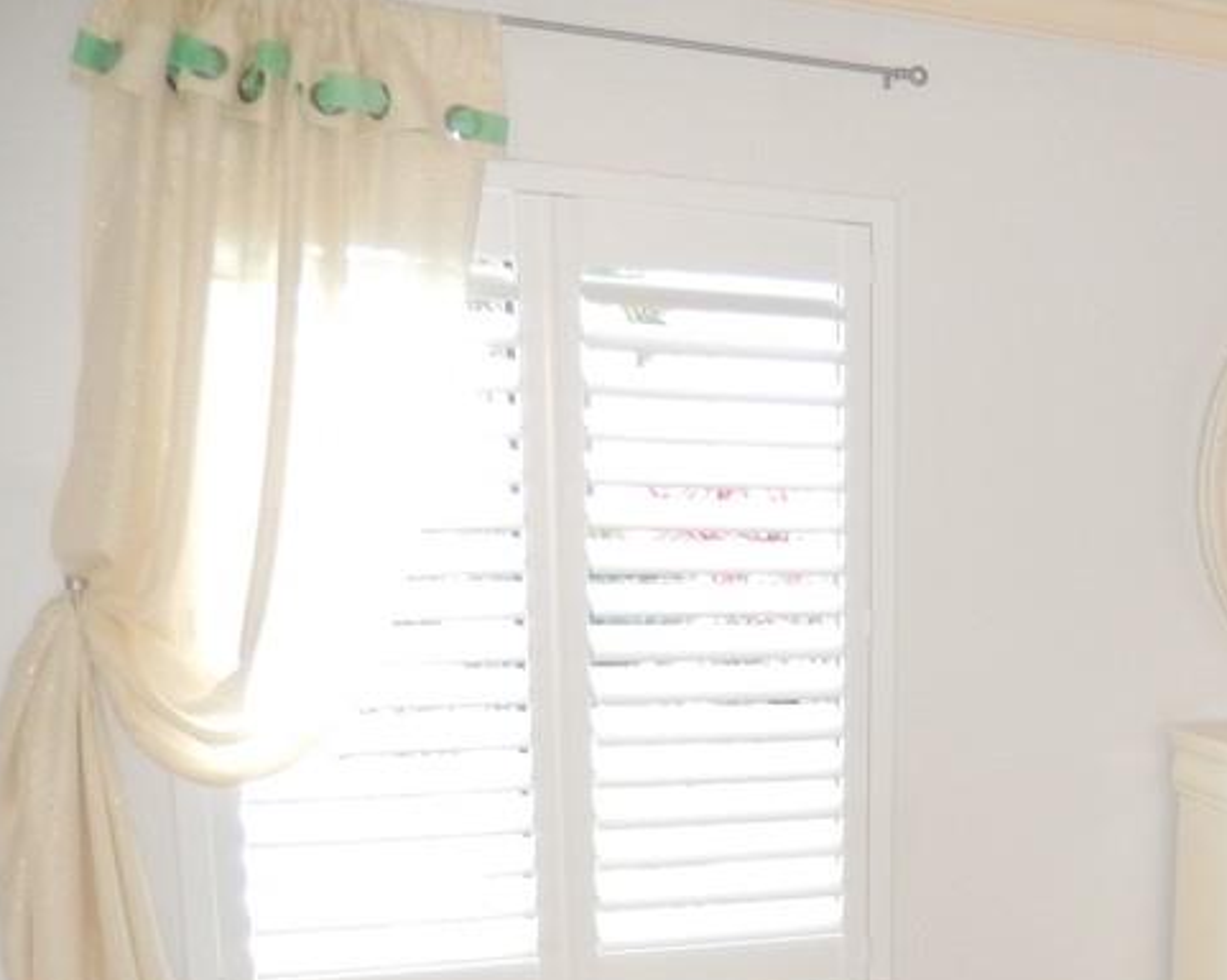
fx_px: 1887
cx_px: 1278
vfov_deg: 27.9
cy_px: 896
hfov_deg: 32.6
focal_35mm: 52
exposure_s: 1/30
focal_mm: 4.5
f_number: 3.4
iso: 250
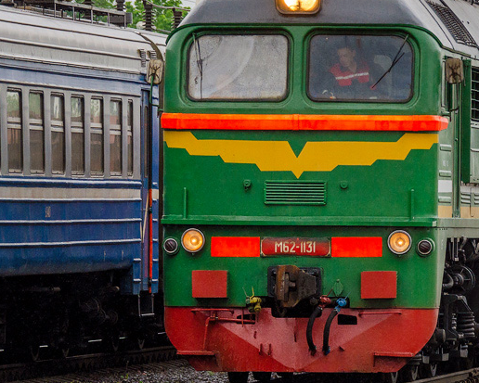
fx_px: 7276
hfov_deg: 3.8
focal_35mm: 513
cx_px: 502
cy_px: 111
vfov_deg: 3.0
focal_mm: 145
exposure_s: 1/400
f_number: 7.1
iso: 200
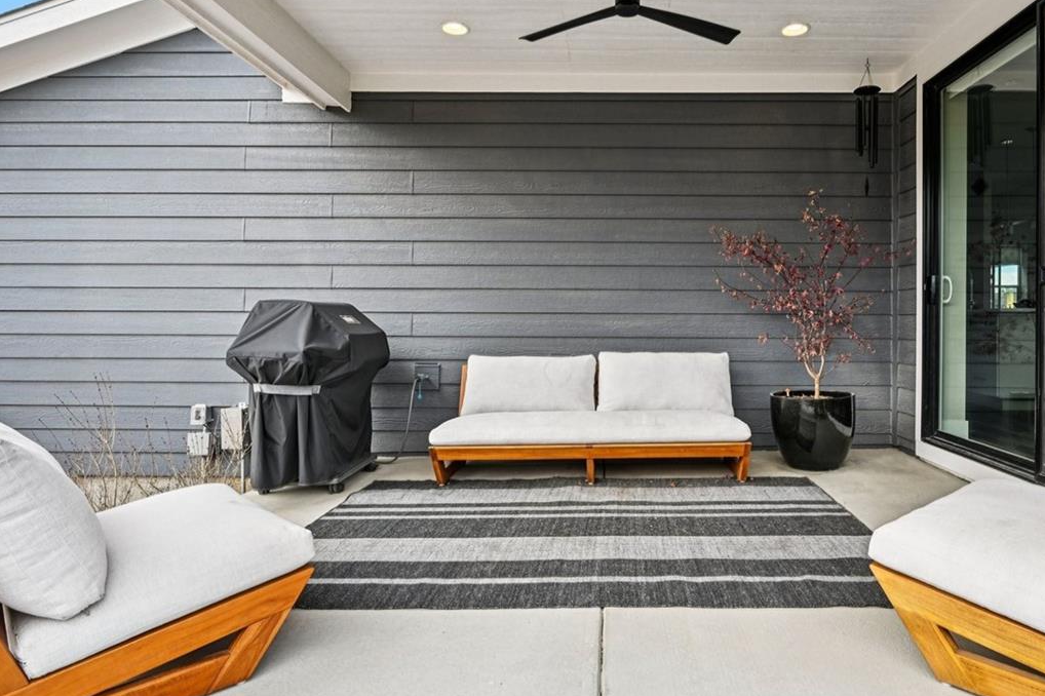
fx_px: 638
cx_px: 606
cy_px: 311
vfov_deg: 57.1
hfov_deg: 78.0
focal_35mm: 22
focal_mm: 14
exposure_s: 1/25
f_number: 11
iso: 64
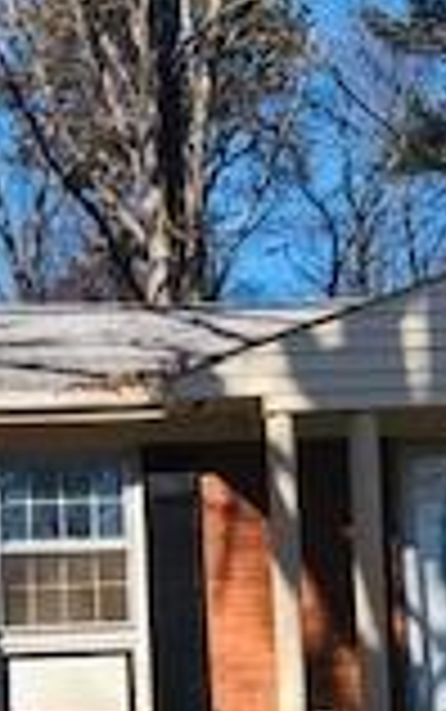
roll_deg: +2.7
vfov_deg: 17.3
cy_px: 544
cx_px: 261
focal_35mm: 120
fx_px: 2330
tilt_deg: +7.3
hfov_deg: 10.9
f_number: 1.8
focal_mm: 3.99
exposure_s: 1/1297
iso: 20
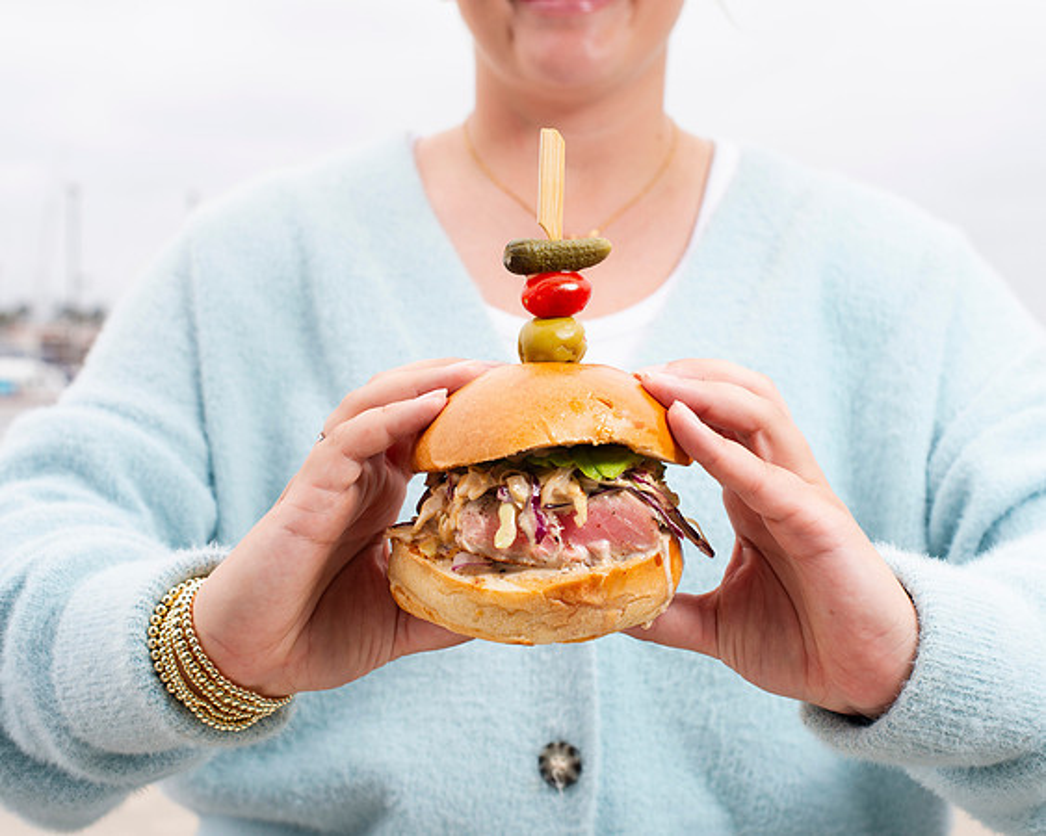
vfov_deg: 26.8
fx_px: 1758
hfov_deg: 33.1
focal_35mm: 57
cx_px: 545
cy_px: 418
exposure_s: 1/250
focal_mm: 50
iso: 200
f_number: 6.3
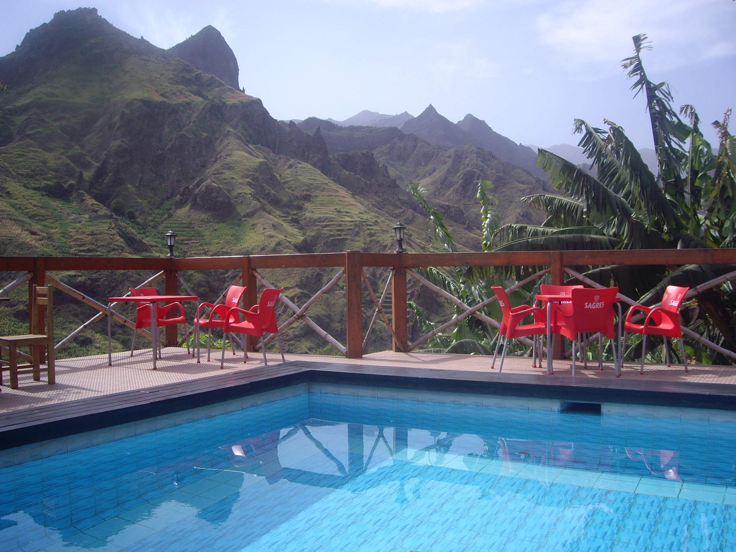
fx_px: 808
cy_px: 276
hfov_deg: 49.0
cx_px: 368
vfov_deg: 37.7
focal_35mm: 38
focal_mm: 6.2
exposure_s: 1/400
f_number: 4.3
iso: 64
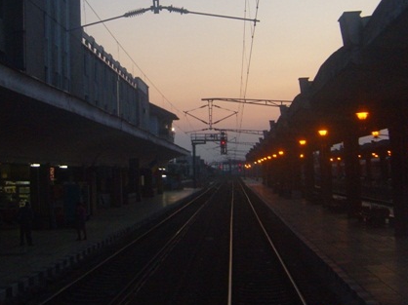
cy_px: 80
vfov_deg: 21.7
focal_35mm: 67
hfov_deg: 28.6
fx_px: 789
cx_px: 102
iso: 194
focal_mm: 7.4
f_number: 2.8
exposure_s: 1/30
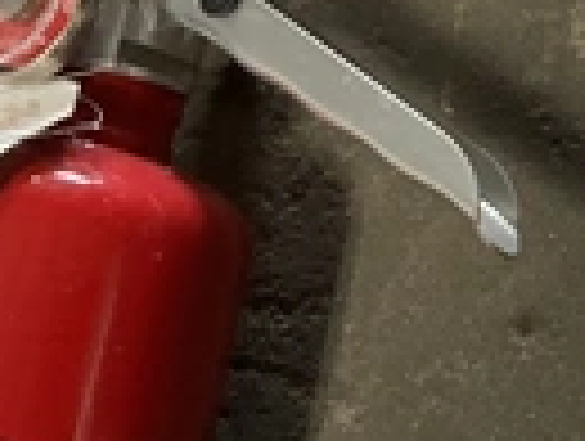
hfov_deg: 20.4
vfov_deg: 16.5
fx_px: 1507
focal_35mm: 89
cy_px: 68
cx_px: 724
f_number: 1.8
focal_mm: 3
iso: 200
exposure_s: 1/60
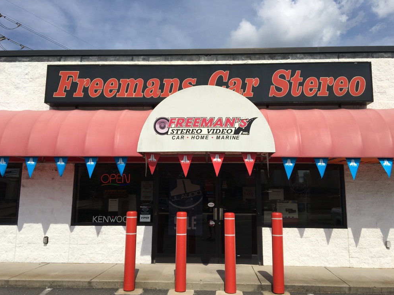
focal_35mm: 30
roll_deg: +0.2
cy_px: 152
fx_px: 341
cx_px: 200
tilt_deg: +8.9
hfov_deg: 60.0
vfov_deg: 46.8
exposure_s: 1/3344
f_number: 2.2
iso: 25
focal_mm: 4.15
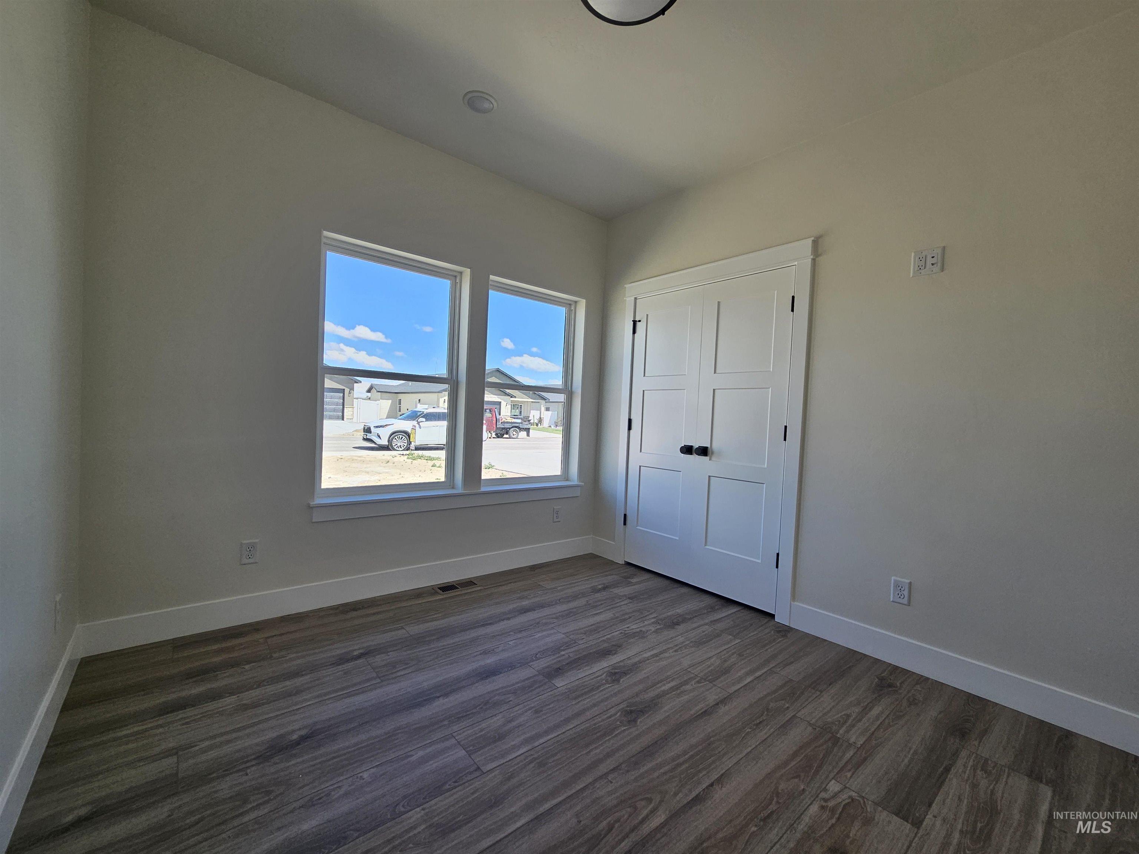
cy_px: 427
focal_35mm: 13
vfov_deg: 89.9
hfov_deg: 106.2
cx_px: 570
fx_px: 428
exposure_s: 1/273
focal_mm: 2.2
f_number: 2.2
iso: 50
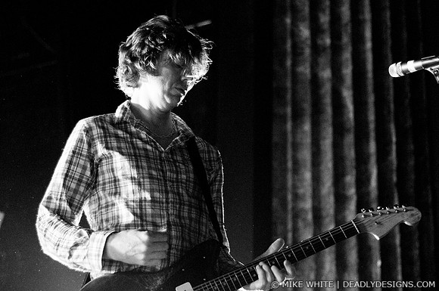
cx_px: 220
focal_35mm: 75
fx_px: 913
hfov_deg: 27.0
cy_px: 146
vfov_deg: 18.1
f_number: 2.2
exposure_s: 1/320
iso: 1250
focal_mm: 50
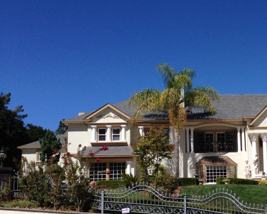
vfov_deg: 25.7
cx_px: 243
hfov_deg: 30.5
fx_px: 466
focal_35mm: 59
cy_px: 144
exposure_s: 1/2584
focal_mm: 4.12
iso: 50
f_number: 2.4
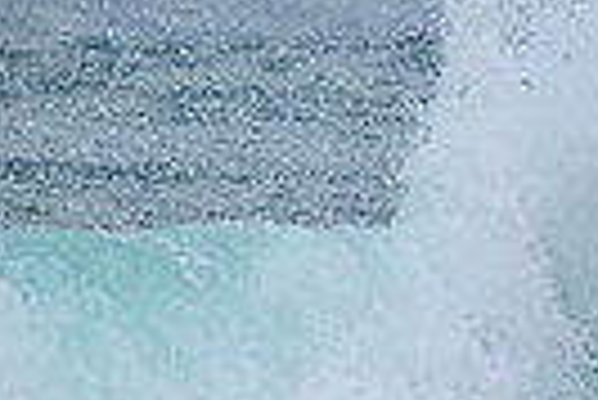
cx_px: 1142
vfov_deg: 0.4
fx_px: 57936
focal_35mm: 3484
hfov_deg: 0.6
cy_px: 245
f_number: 11
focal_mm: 800
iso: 1000
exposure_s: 1/2000
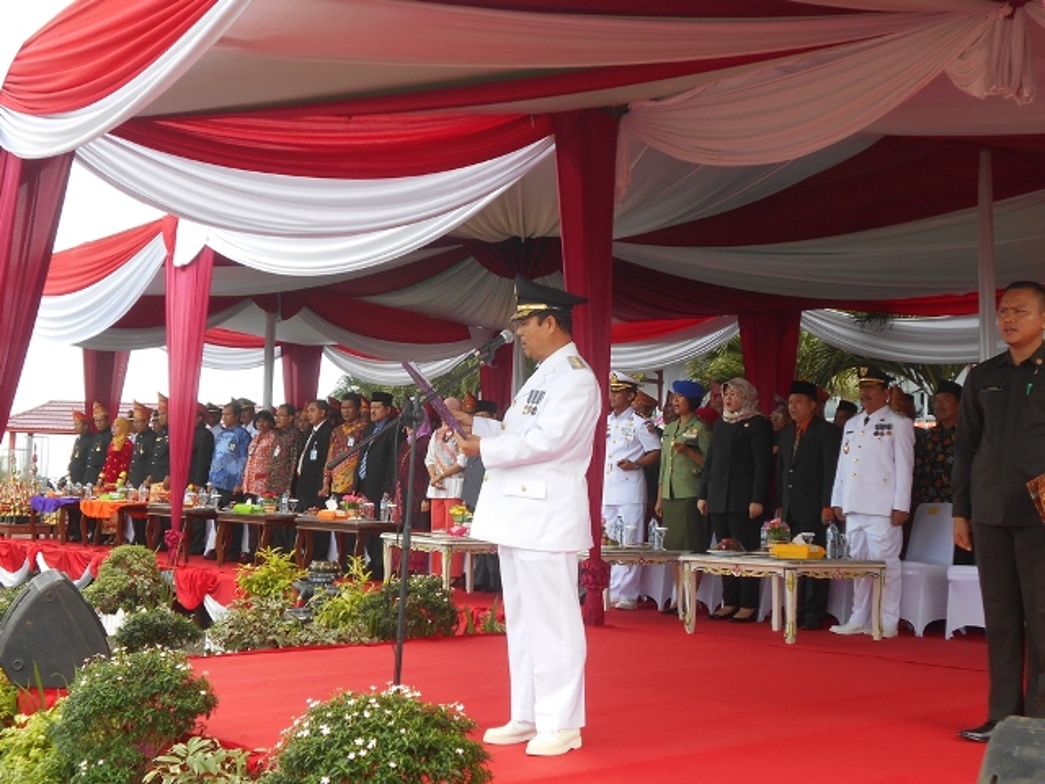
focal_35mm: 50
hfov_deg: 38.2
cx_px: 522
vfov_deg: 29.1
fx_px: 1509
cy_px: 392
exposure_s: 1/100
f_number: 4.5
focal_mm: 8.8
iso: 80
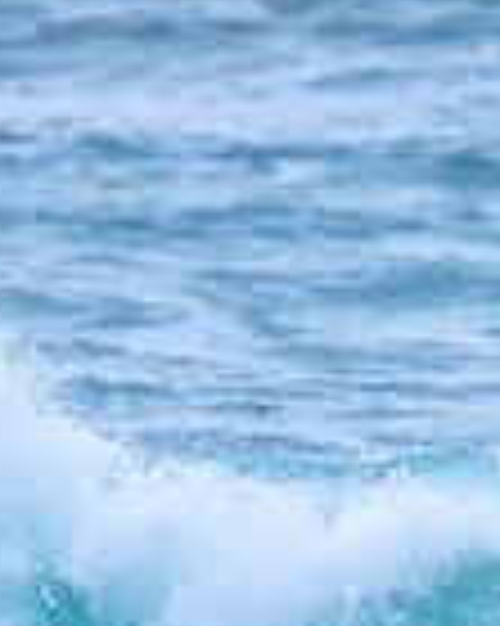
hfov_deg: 0.7
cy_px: 337
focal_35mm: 2158
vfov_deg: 0.9
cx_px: 1432
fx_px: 39962
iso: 720
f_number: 5.6
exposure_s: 1/2000
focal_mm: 400
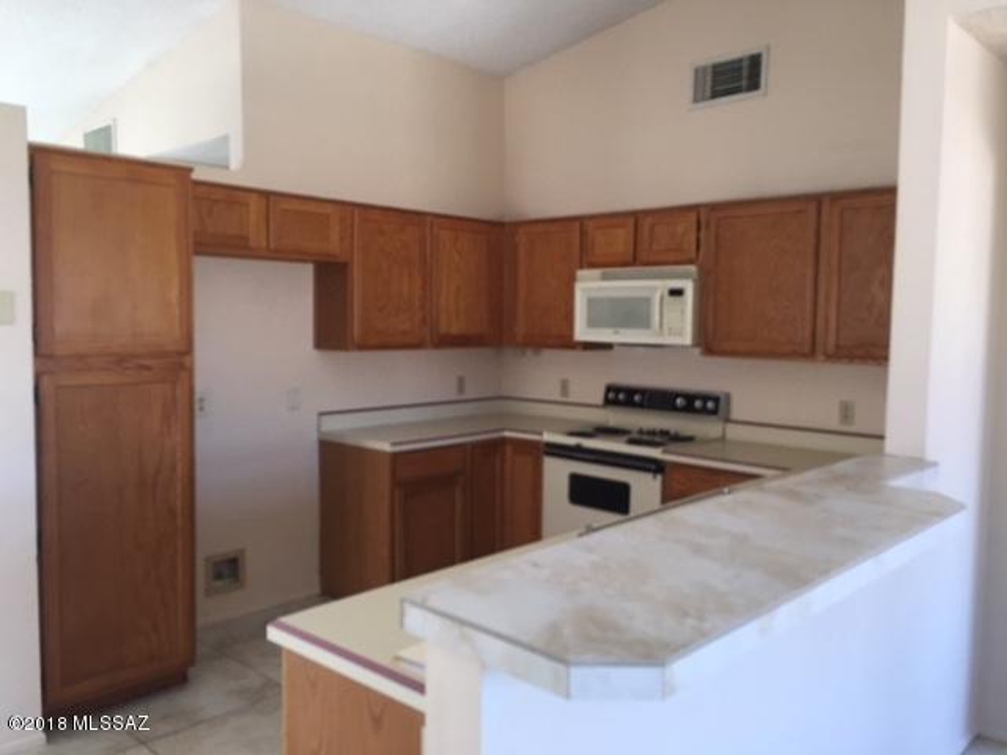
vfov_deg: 48.2
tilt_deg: -4.2
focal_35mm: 29
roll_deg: -1.7
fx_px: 844
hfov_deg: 61.7
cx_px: 504
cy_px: 378
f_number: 2.2
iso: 40
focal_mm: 4.15
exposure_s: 1/30
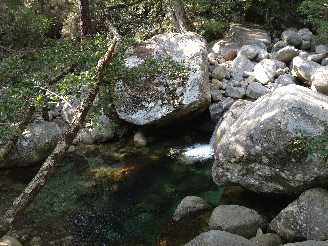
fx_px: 332
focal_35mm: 35
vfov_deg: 40.7
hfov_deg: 52.6
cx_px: 164
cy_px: 123
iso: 80
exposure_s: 1/120
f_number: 2.4
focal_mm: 4.28
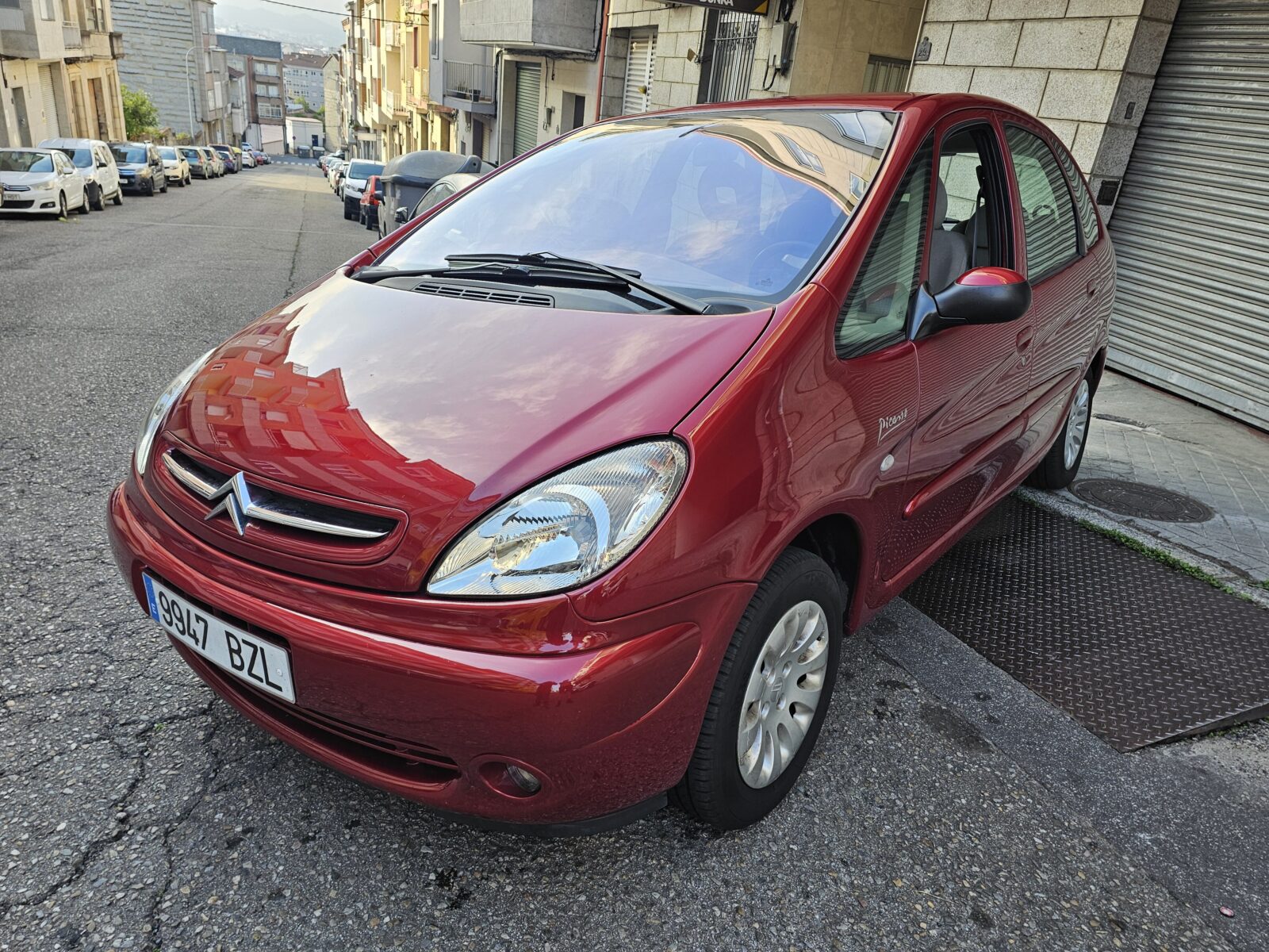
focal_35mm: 23
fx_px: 843
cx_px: 634
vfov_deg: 58.9
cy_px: 476
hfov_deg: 73.9
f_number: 1.7
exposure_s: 1/180
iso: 25
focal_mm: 6.3
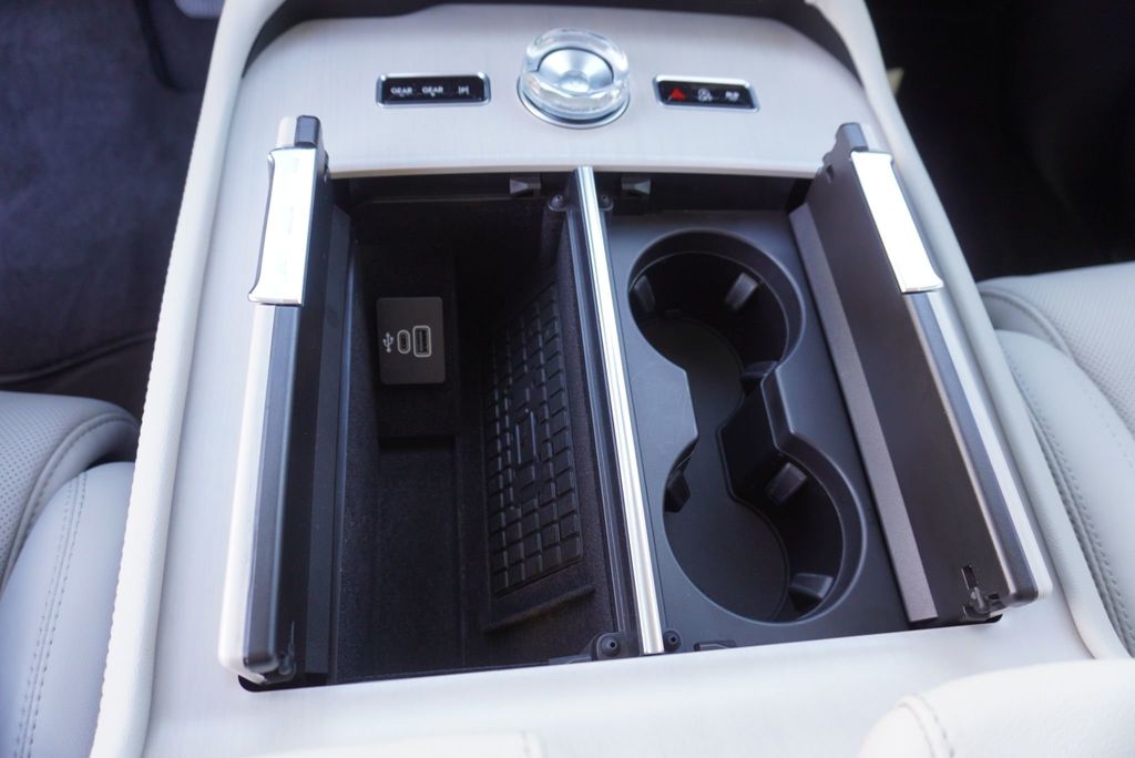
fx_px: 757
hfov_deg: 73.7
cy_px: 379
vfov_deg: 53.2
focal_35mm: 24
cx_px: 568
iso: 320
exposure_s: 1/60
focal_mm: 16
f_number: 4
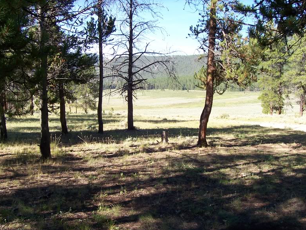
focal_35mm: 35
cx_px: 156
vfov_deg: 40.7
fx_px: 309
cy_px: 114
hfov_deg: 52.6
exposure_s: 1/125
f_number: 5.6
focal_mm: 5.6
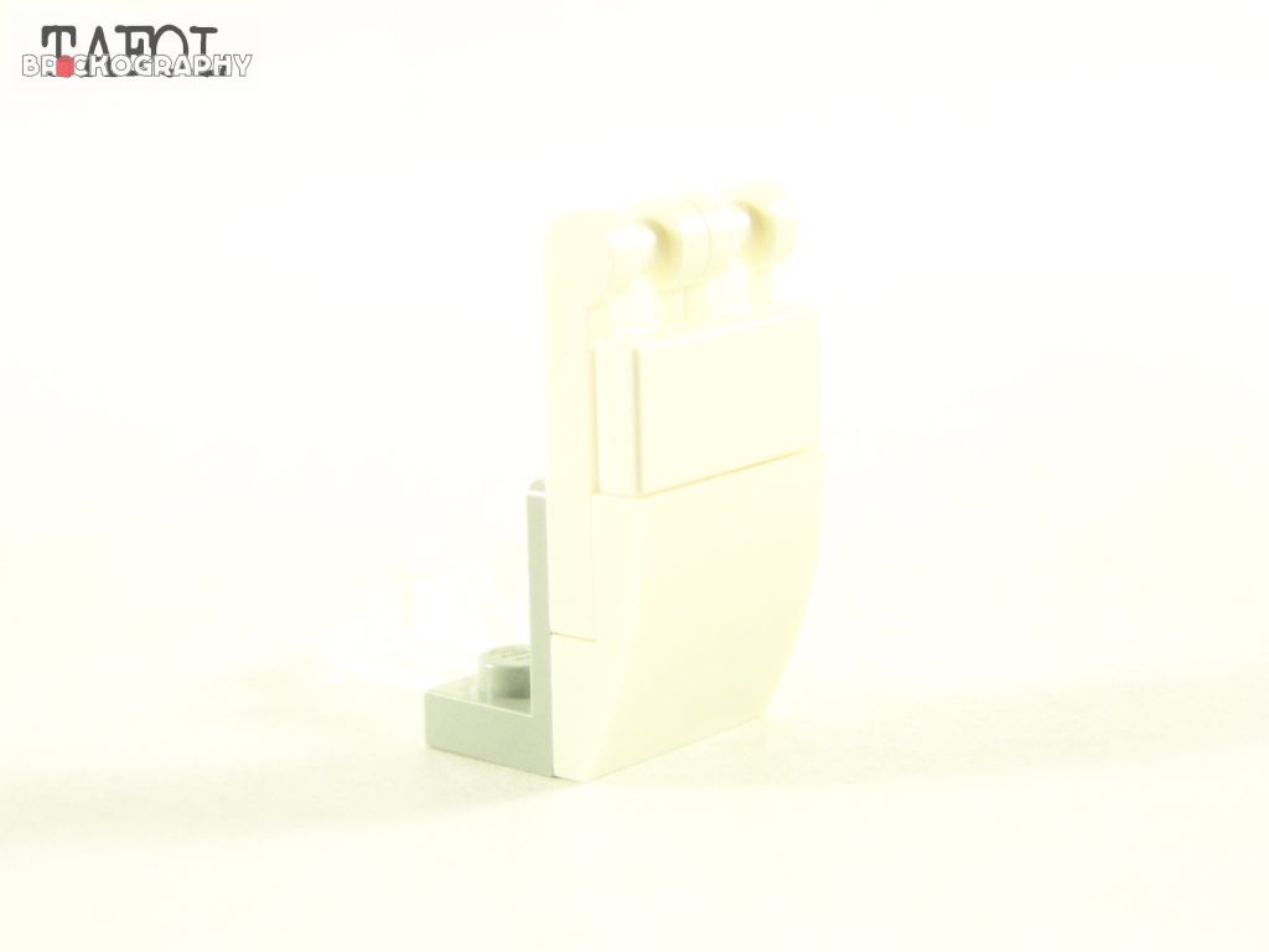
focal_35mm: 82
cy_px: 476
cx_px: 634
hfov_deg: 23.8
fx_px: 3006
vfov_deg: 18.0
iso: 400
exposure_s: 1/60
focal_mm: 13.7
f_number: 3.2
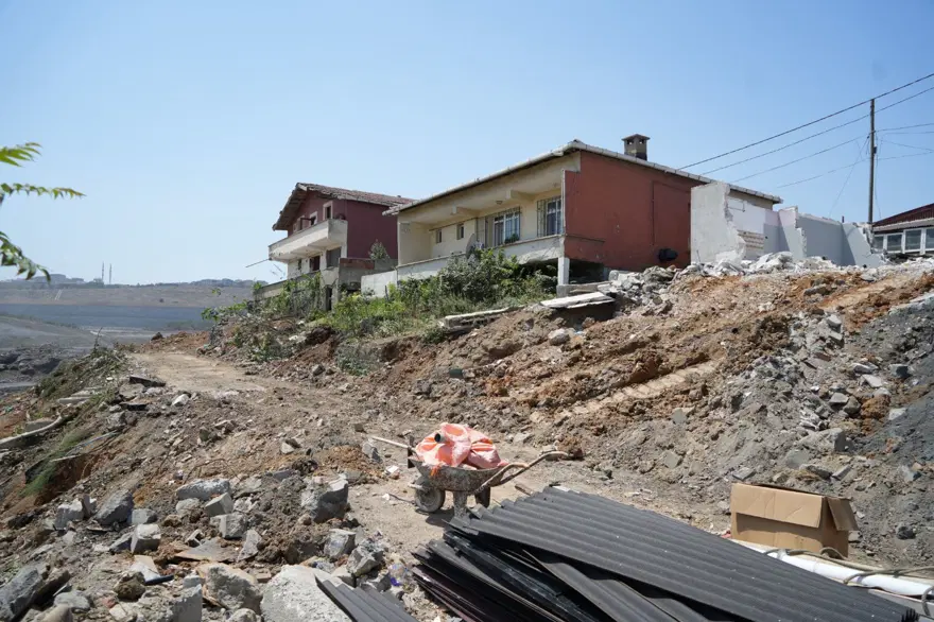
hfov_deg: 73.8
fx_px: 622
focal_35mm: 24
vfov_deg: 53.1
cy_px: 311
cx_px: 467
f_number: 4
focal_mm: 24
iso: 125
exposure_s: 1/1250
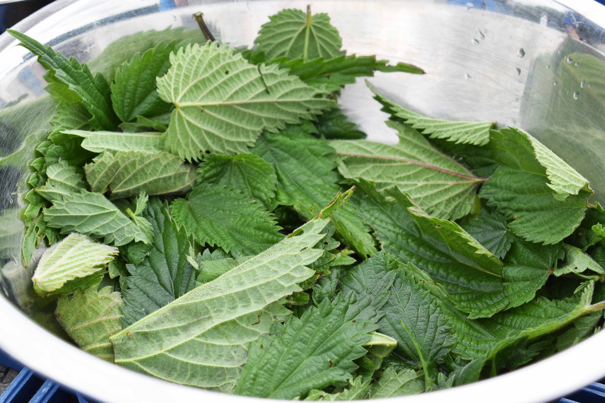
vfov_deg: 16.4
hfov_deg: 24.3
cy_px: 200
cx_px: 300
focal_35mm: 84
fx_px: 1403
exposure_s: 1/250
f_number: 8
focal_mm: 55
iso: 200
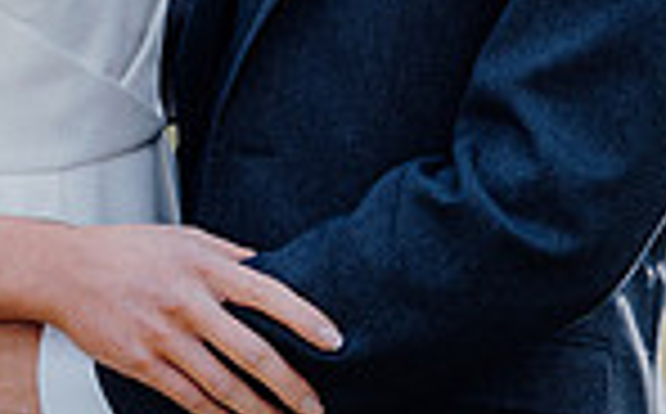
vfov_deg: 9.6
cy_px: -191
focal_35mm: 132
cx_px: 238
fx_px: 2392
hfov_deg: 15.8
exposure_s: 1/250
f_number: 3.5
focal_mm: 33
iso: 125
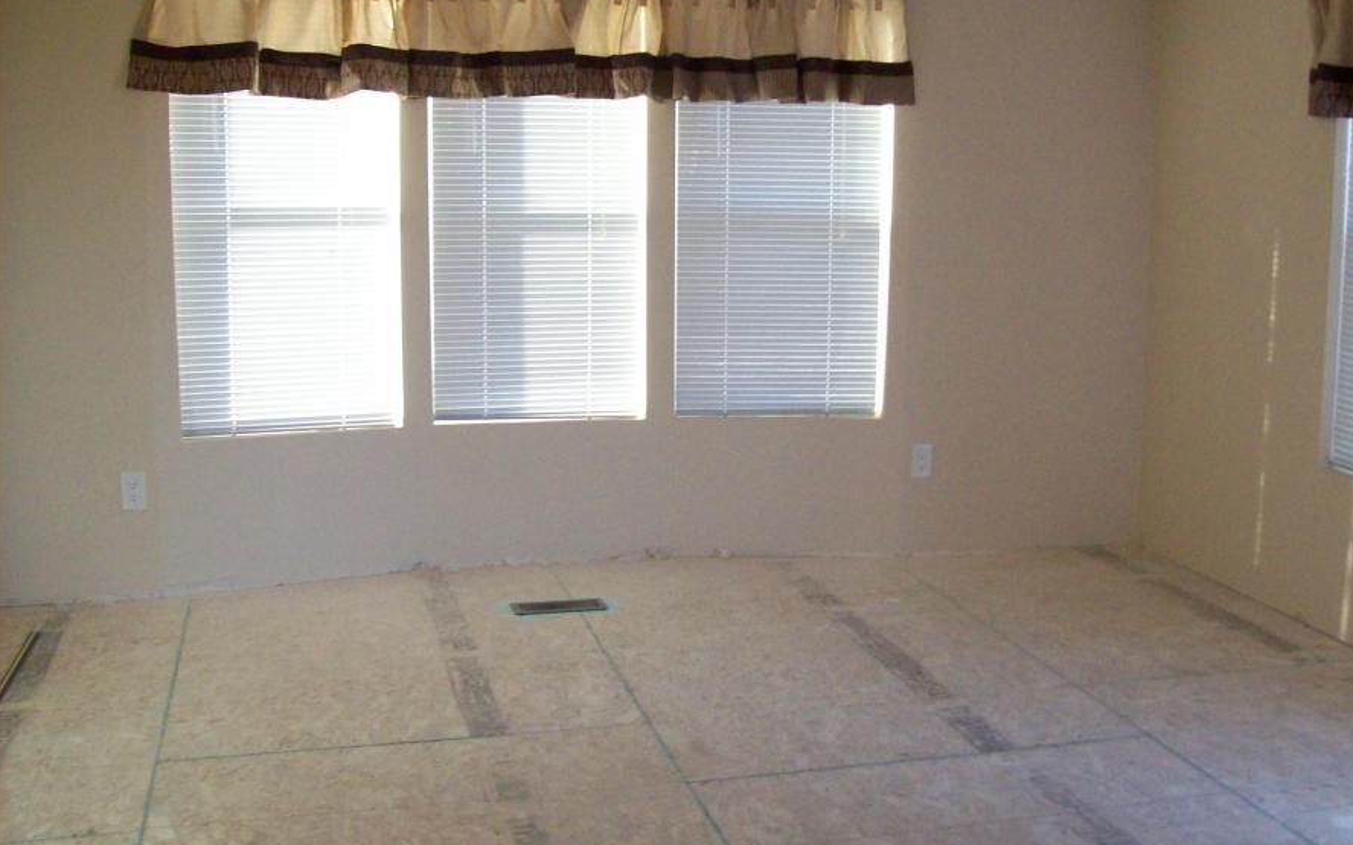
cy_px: 378
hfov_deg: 45.1
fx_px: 1622
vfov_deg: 29.2
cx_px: 777
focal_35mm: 44
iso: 200
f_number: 2.7
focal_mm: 6
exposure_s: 1/89.5
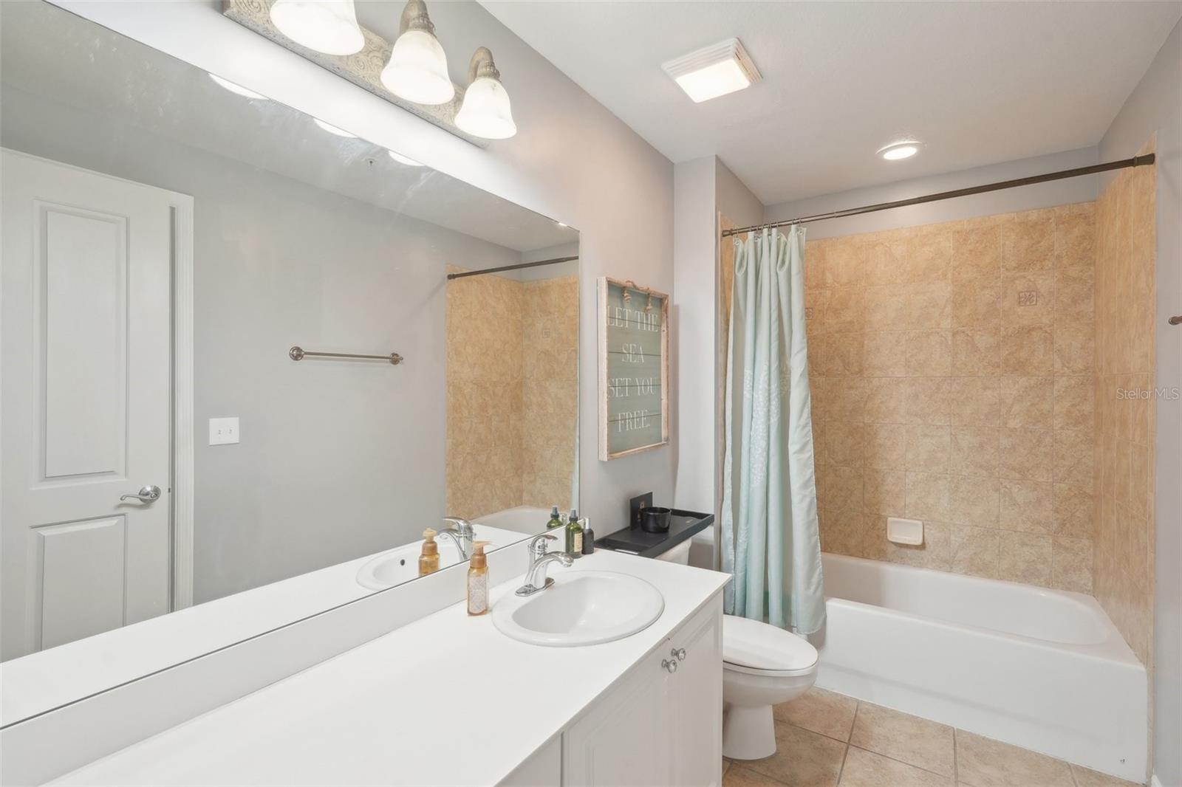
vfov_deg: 73.7
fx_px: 525
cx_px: 591
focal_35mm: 16
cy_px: 394
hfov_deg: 96.7
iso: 400
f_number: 8
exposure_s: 1/10
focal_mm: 16
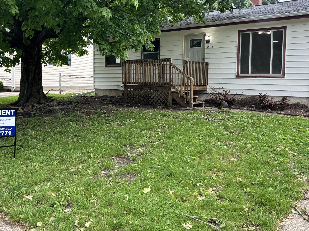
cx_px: 146
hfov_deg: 52.6
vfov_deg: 40.5
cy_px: 95
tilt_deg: -2.2
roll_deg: -0.9
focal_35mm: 35
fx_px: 312
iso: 50
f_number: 1.6
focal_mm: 5.96
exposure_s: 1/452
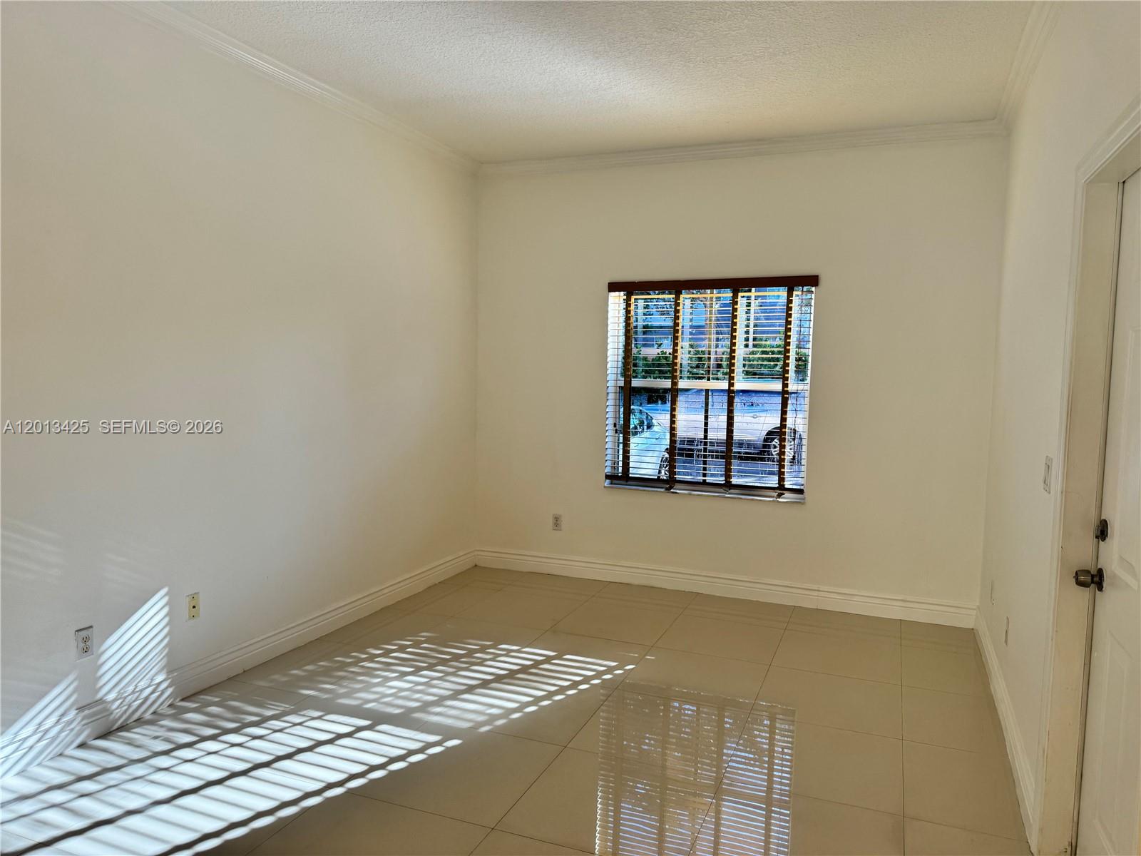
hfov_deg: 71.6
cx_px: 570
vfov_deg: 56.8
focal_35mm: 24
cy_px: 428
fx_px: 791
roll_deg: -1.6
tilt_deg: -5.4
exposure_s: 1/200
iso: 64
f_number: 1.78
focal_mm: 6.76
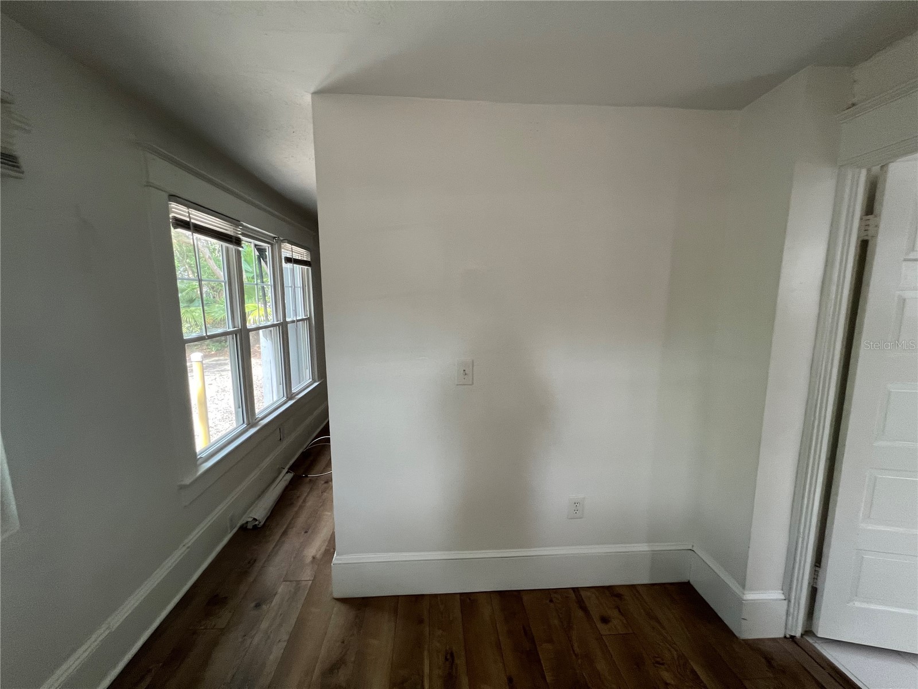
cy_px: 344
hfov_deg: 106.2
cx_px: 459
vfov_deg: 89.9
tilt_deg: -5.3
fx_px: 345
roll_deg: +2.4
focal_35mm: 13
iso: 160
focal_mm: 1.57
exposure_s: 1/99
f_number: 1.8
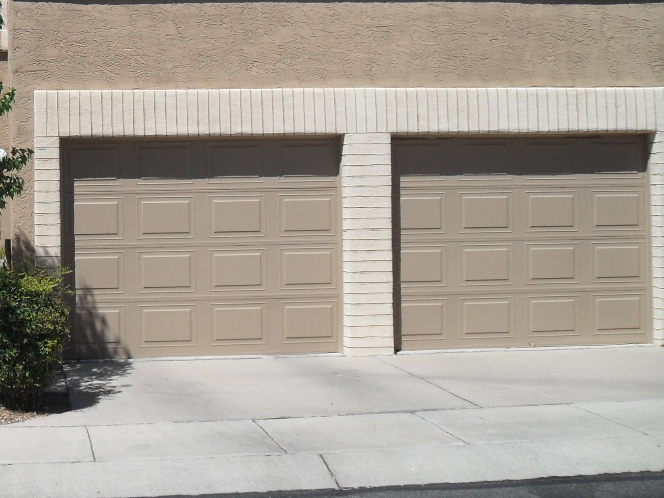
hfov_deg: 28.6
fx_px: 1247
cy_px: 133
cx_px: 56
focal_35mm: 65
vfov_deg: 22.4
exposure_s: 1/250
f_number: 8.9
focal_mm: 6.2
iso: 100
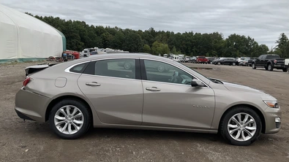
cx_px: 144
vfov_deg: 36.5
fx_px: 245
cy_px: 63
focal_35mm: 32
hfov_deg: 61.0
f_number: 1.8
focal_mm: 3
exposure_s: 1/1984
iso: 25
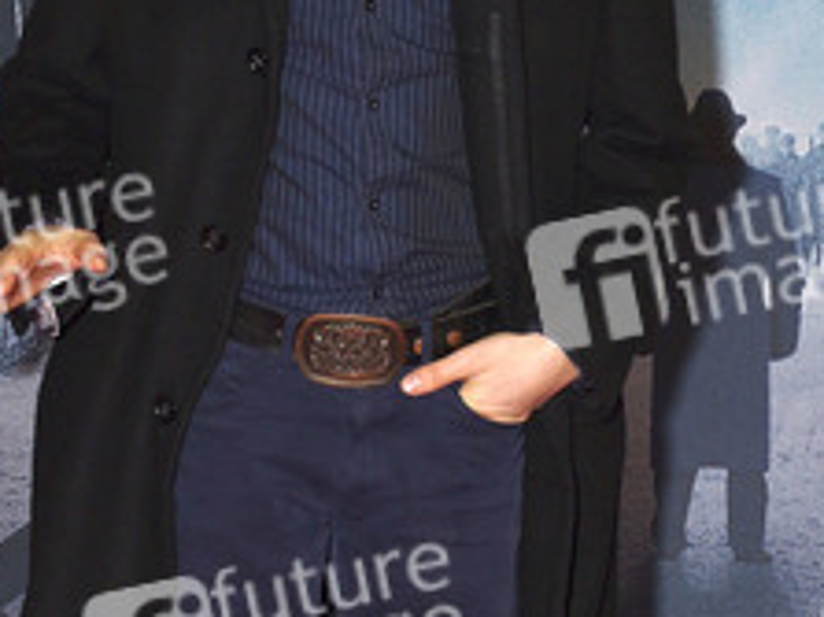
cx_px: 382
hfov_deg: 10.9
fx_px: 4306
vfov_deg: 8.2
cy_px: 78
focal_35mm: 181
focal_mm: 50
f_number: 5.6
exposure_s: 1/400
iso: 800
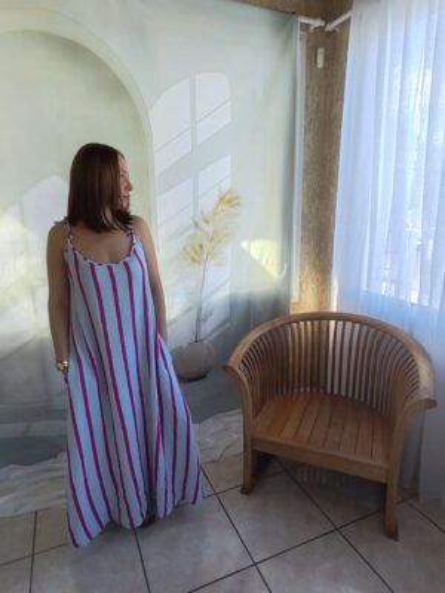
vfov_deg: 76.4
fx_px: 377
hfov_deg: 61.1
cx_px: 222
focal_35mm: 22
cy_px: 296
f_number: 2.2
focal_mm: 1.96
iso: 50
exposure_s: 1/140
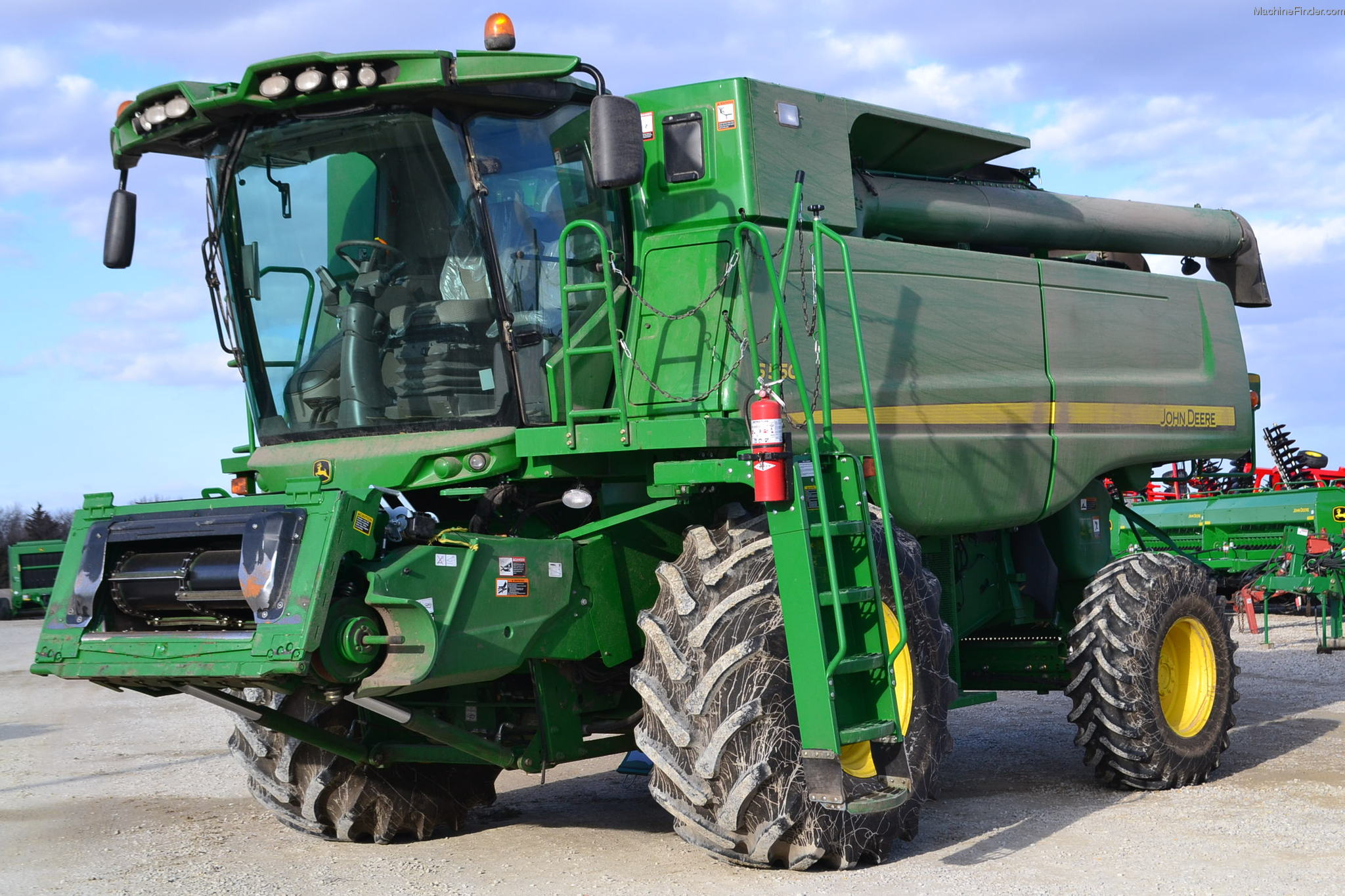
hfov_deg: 33.4
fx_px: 2241
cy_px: 448
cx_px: 672
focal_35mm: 60
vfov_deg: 22.6
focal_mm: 40
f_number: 10
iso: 400
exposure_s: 1/250
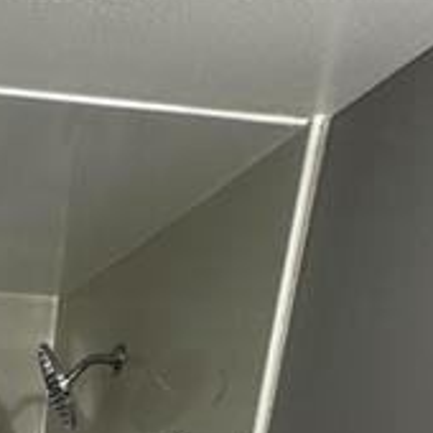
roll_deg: -2.7
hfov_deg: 24.5
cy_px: 818
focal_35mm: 56
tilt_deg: -17.8
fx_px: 793
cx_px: -196
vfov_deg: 20.0
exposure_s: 1/60
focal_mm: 2.22
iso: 200
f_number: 2.2
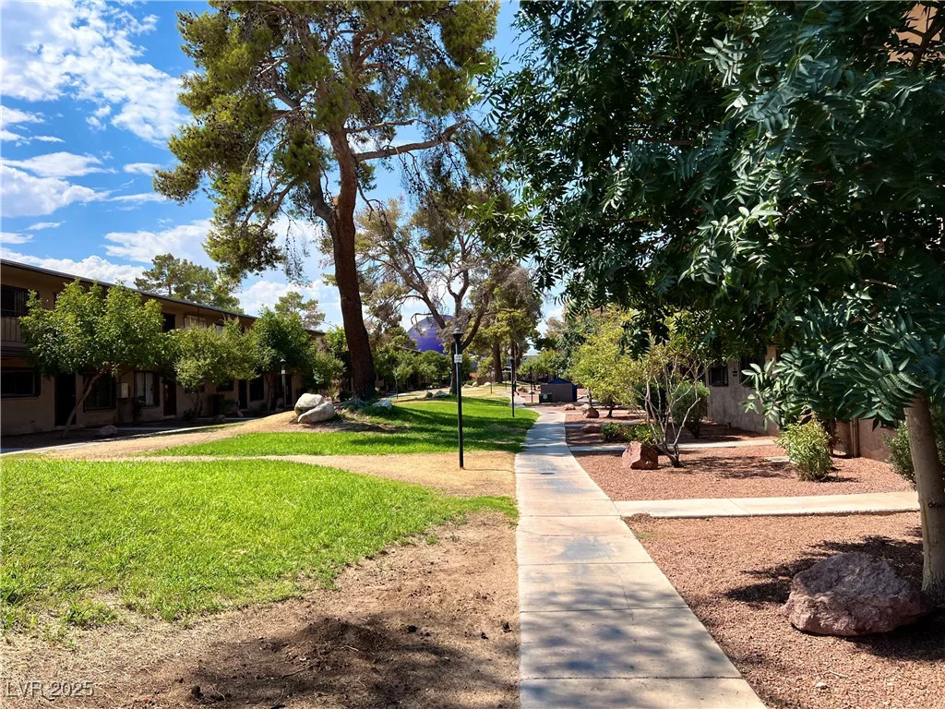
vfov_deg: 53.1
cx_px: 472
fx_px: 710
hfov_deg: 67.3
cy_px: 354
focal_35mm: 26
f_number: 1.5
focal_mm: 5.7
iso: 50
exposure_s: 1/3077
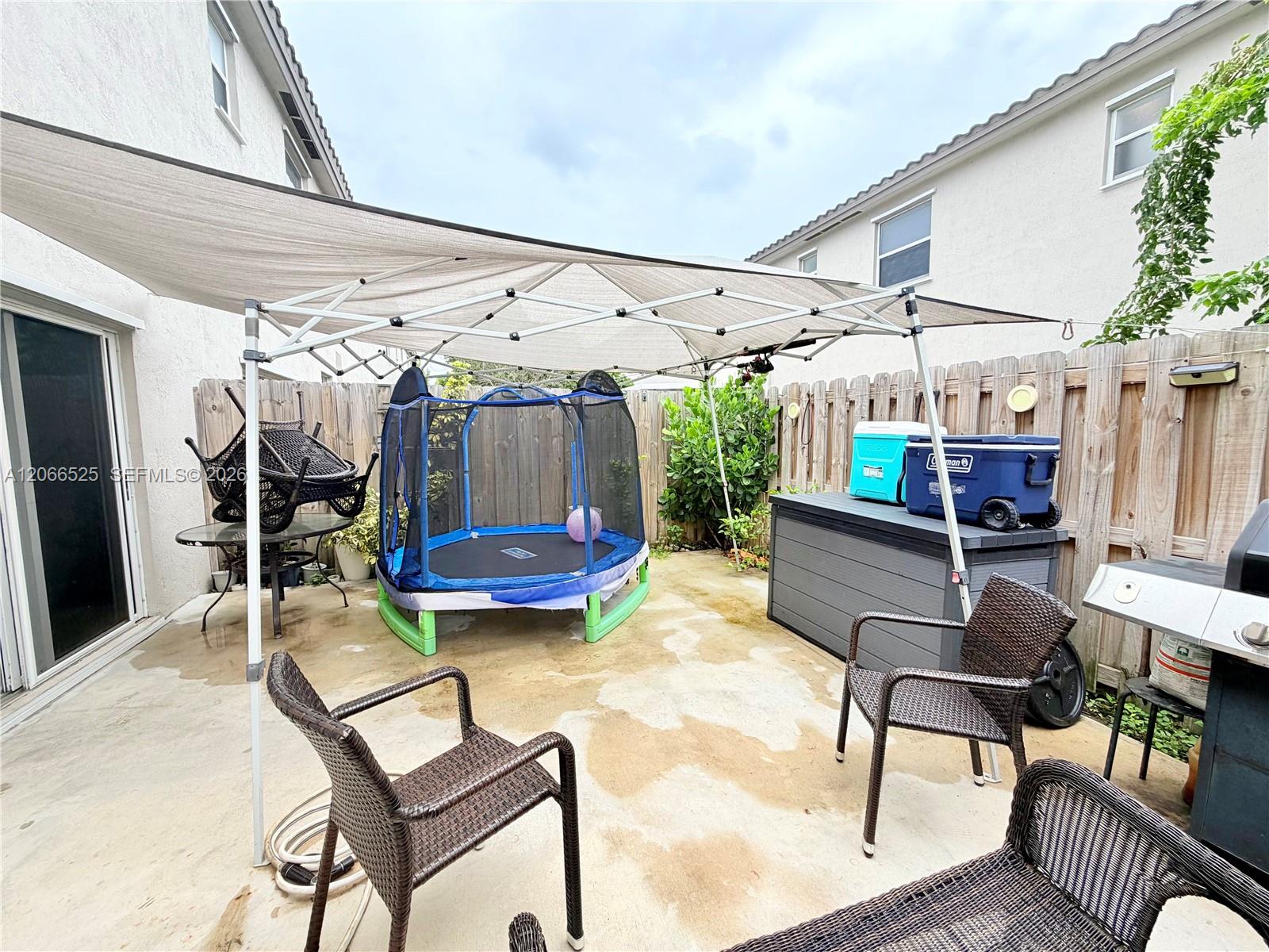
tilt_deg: -3.4
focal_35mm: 14
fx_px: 513
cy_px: 476
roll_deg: +1.5
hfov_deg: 102.1
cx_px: 634
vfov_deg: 85.7
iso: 40
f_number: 2.2
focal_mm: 2.22
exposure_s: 1/531
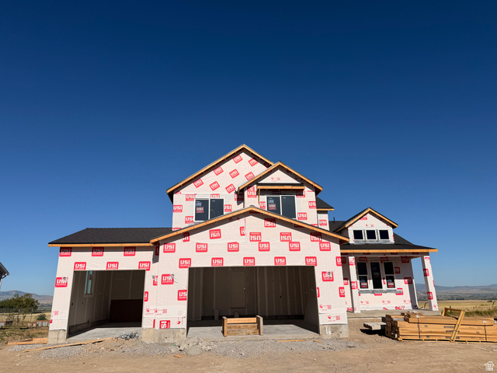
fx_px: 345
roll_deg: +0.9
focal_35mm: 24
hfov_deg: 71.6
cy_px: 186
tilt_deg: +16.8
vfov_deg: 56.8
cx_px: 248
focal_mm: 6.76
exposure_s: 1/11905
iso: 80
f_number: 1.78
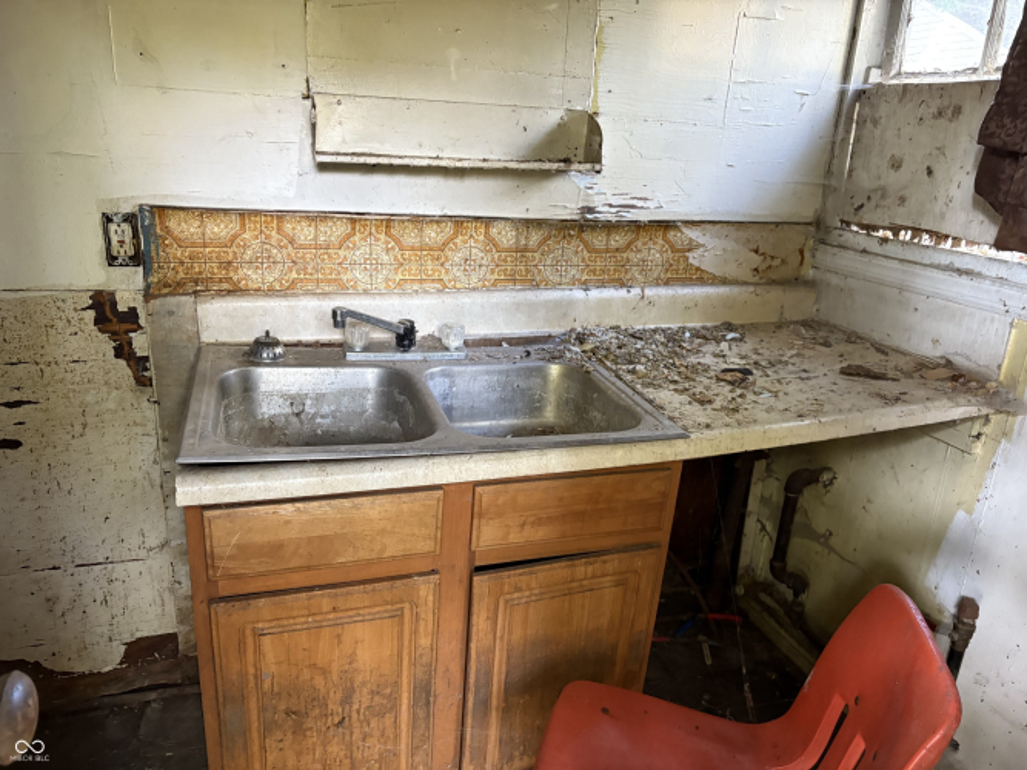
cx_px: 514
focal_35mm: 26
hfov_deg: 67.3
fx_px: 771
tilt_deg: -18.7
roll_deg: -3.6
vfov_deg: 53.0
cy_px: 385
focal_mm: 5.96
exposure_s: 1/60
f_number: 1.6
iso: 400
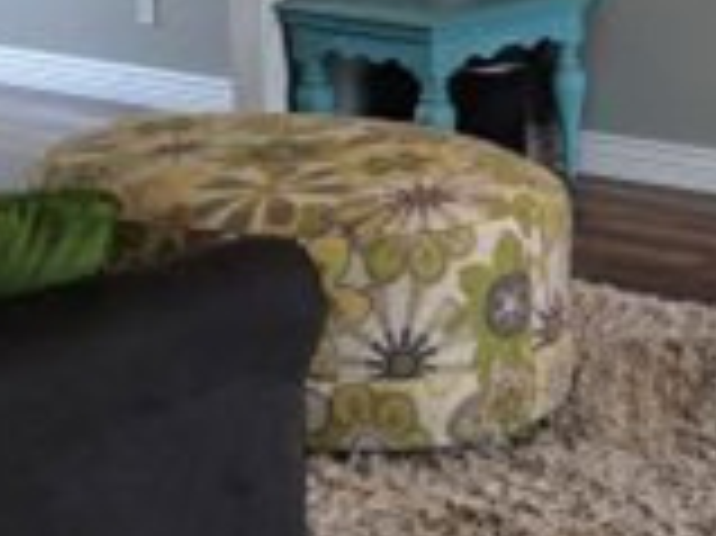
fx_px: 2253
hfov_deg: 17.1
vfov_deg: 13.3
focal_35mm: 109
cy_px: -50
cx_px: 910
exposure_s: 1/120
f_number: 1.8
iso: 102
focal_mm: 4.44
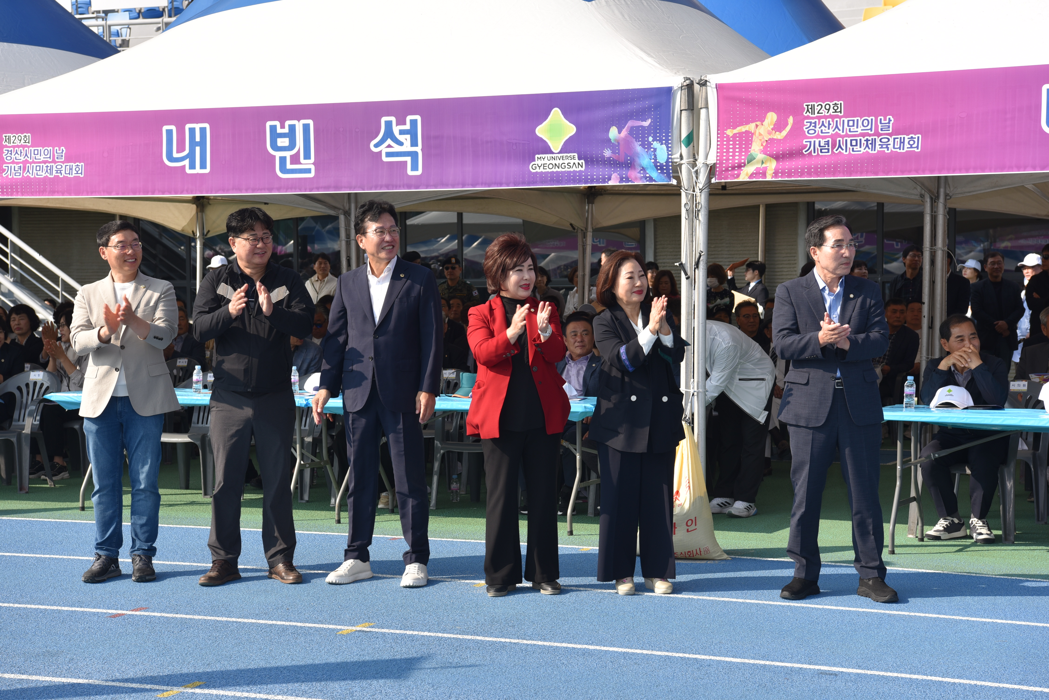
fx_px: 2040
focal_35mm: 70
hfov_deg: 28.8
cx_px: 524
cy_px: 350
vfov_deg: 19.5
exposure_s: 1/200
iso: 100
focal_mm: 70
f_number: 8
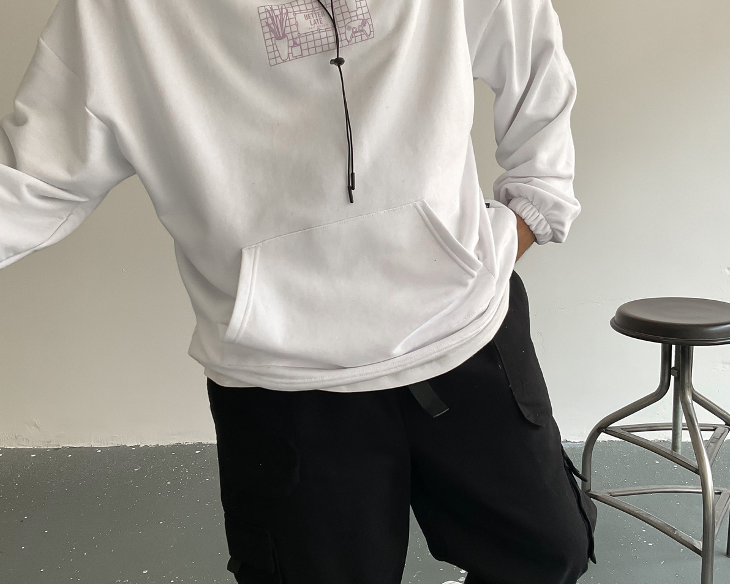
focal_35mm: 38
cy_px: 306
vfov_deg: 39.1
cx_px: 364
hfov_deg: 47.9
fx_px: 821
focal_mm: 3
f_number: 1.8
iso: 50
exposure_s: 1/120
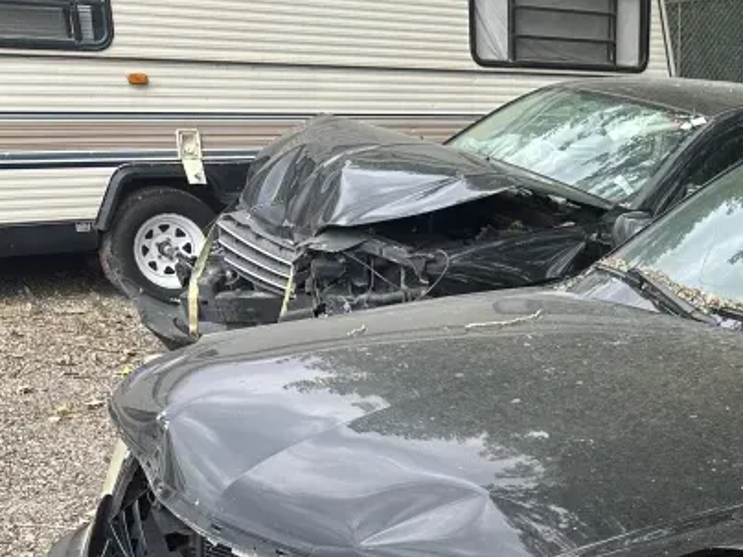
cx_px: 794
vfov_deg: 24.1
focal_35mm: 57
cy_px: 601
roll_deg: -2.1
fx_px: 1223
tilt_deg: -21.6
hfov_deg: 30.6
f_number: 1.78
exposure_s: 1/424
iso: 80
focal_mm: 6.86
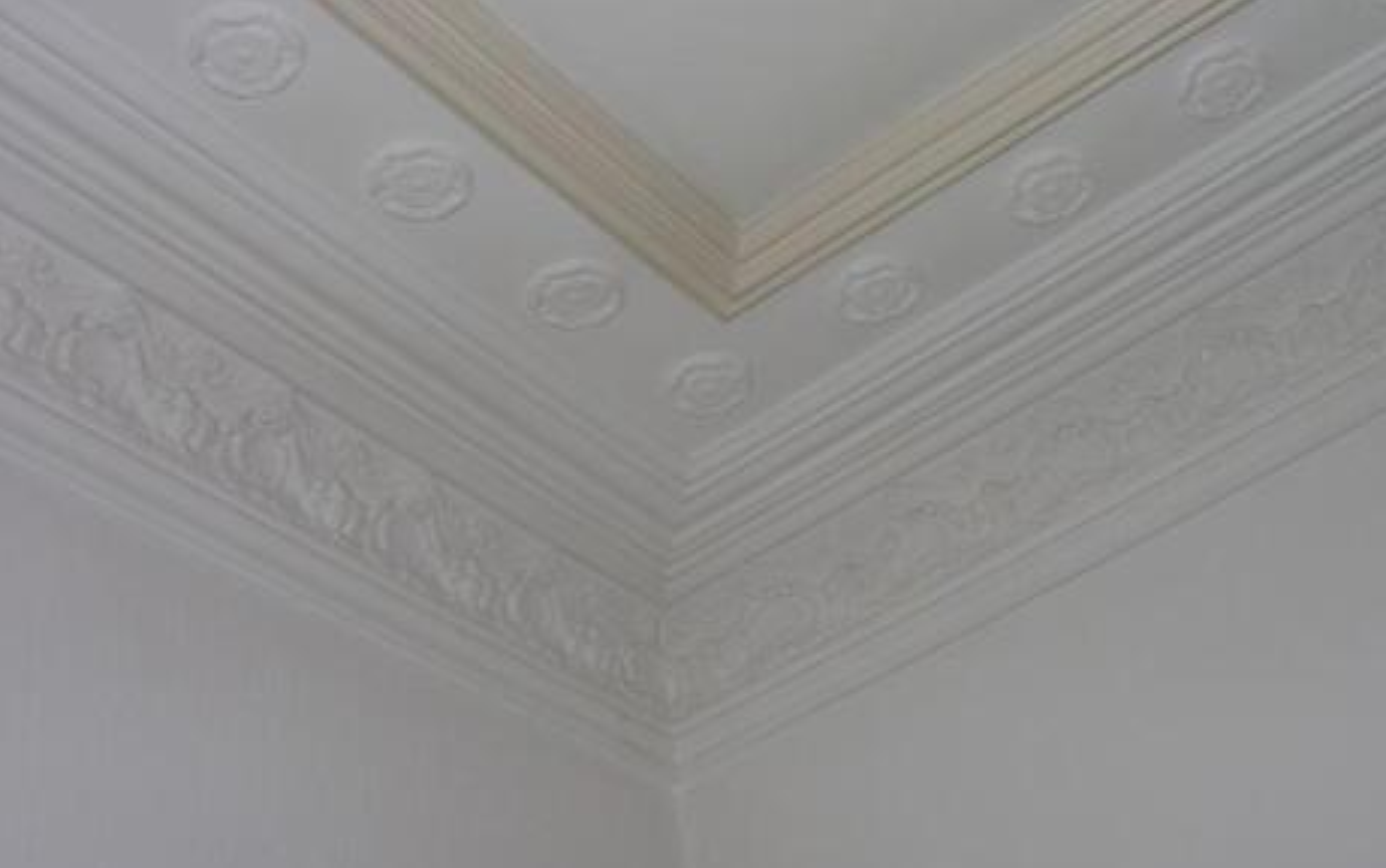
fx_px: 1776
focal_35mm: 47
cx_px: 827
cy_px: 411
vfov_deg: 27.5
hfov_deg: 42.4
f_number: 2.8
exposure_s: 1/60.1
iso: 50
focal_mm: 8.9
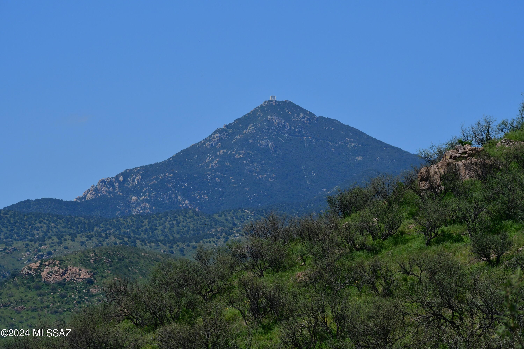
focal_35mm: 217
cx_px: 262
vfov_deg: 6.3
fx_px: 3158
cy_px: 174
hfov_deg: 9.5
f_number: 14
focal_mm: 145
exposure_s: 1/1600
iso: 800
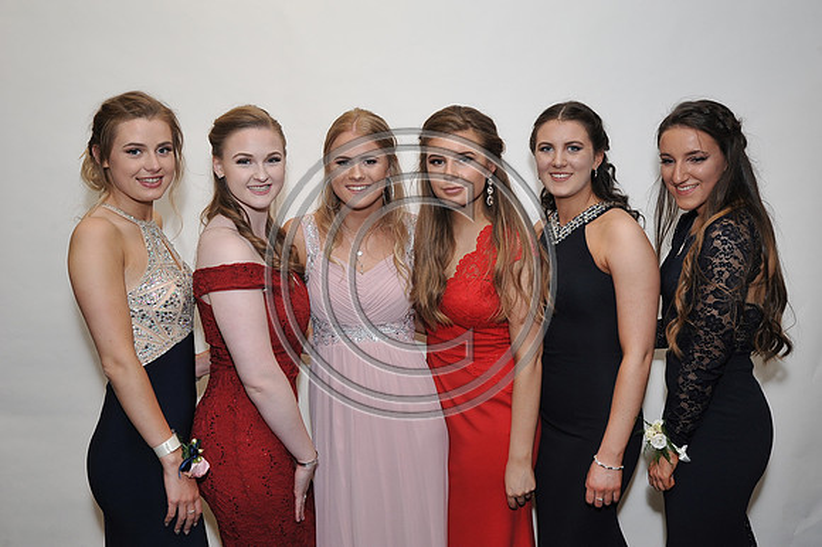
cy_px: 274
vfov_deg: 31.9
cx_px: 411
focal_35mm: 42
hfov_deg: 46.4
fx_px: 958
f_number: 6.3
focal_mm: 42
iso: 800
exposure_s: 1/60
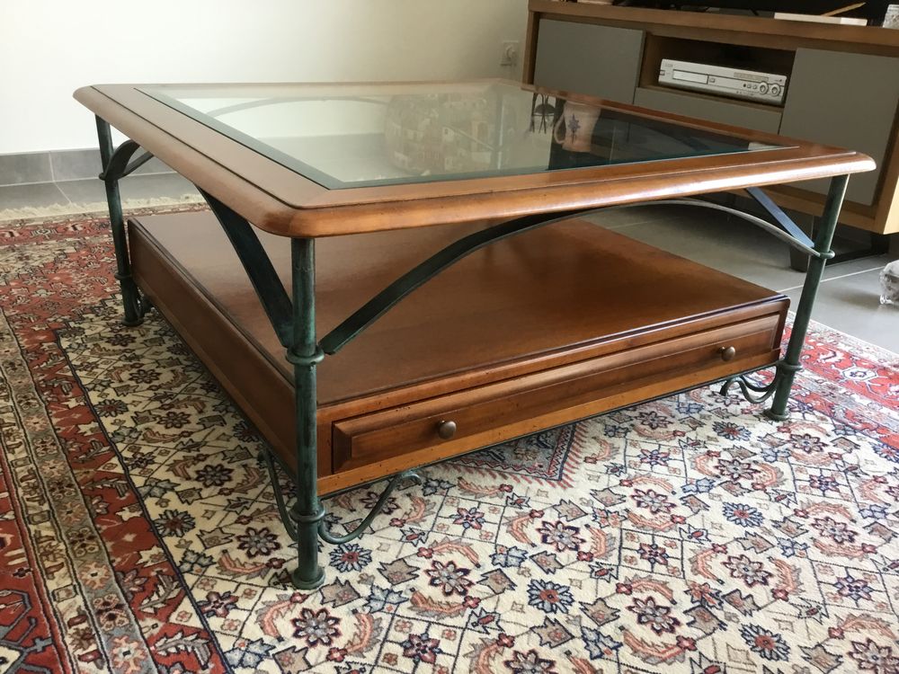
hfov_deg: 58.4
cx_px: 450
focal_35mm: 31
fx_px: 805
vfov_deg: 45.4
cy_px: 337
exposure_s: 1/33
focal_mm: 3.3
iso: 50
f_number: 2.4
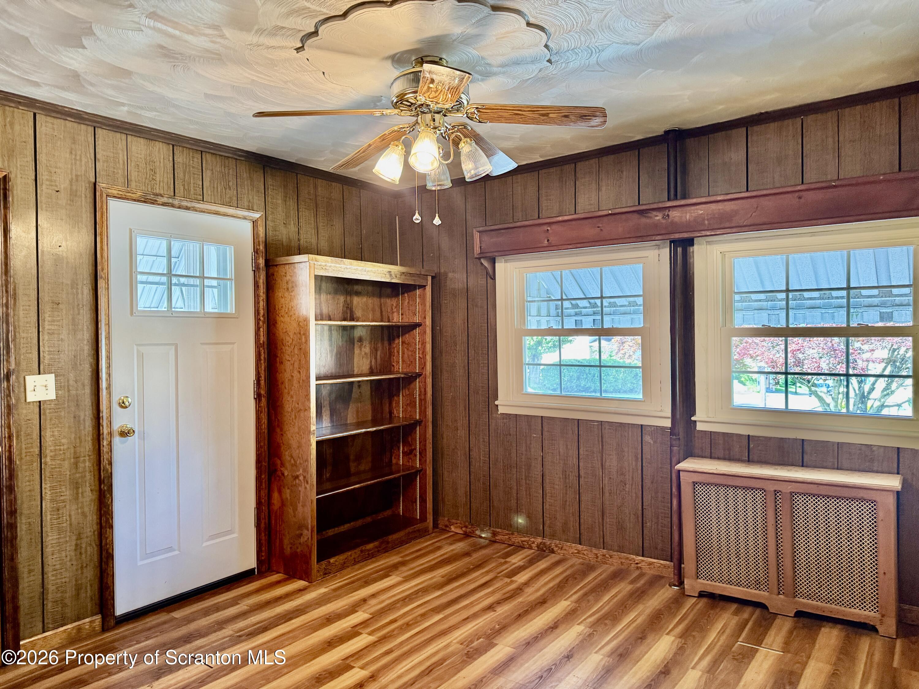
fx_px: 637
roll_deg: -0.1
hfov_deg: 71.6
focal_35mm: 24
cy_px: 344
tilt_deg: -2.0
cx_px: 460
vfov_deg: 56.8
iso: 320
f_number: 1.78
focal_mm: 6.76
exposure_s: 1/60
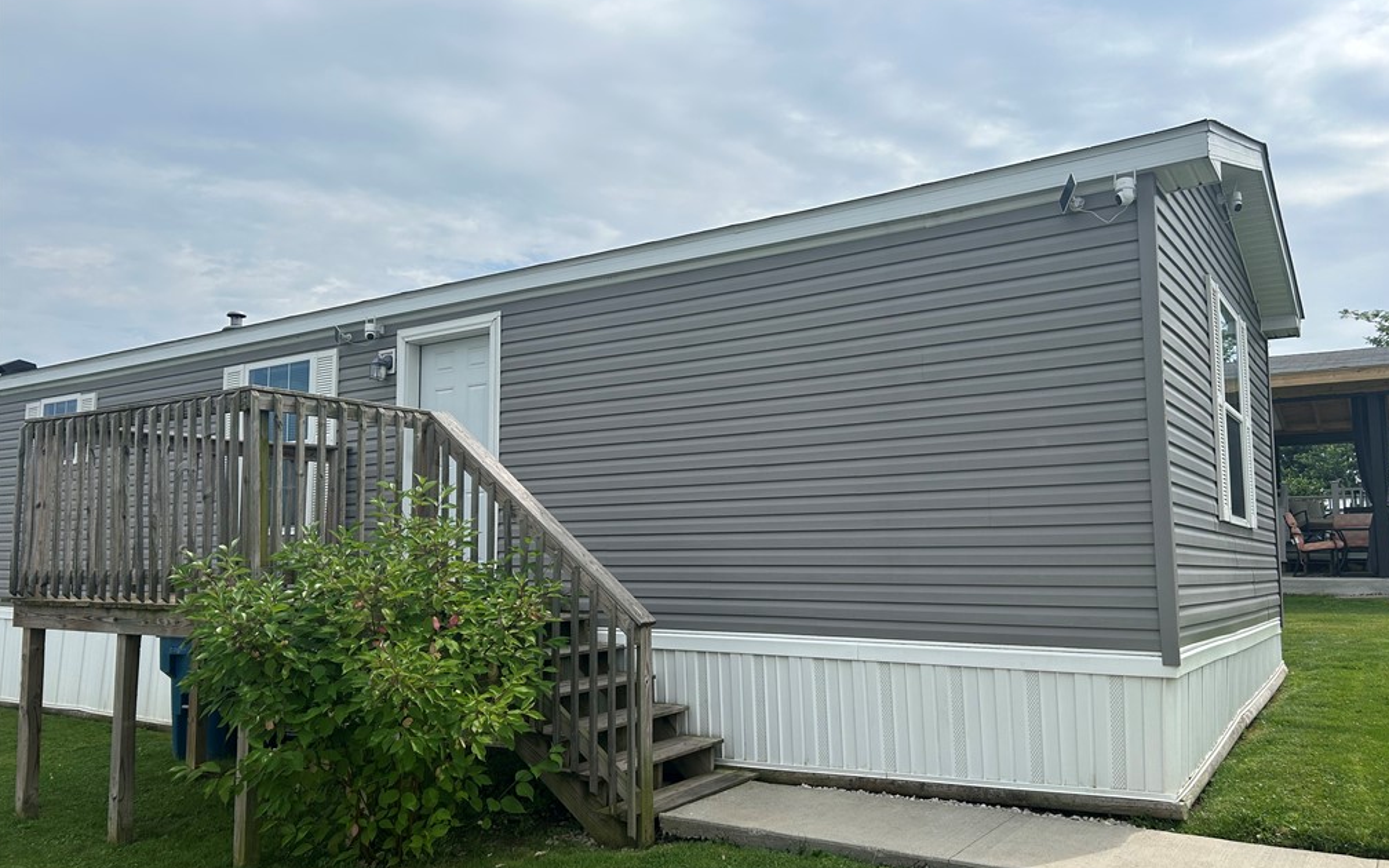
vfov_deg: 44.5
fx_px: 1060
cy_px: 442
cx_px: 700
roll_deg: +0.2
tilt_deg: +7.5
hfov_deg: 66.5
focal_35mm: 28
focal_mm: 5.7
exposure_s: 1/6993
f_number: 1.5
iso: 50
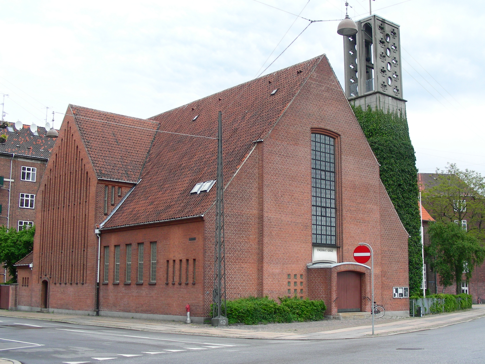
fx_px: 616
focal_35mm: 44
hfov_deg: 42.9
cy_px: 182
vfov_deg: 32.9
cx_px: 242
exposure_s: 1/190
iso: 50
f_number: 4
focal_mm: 7.4
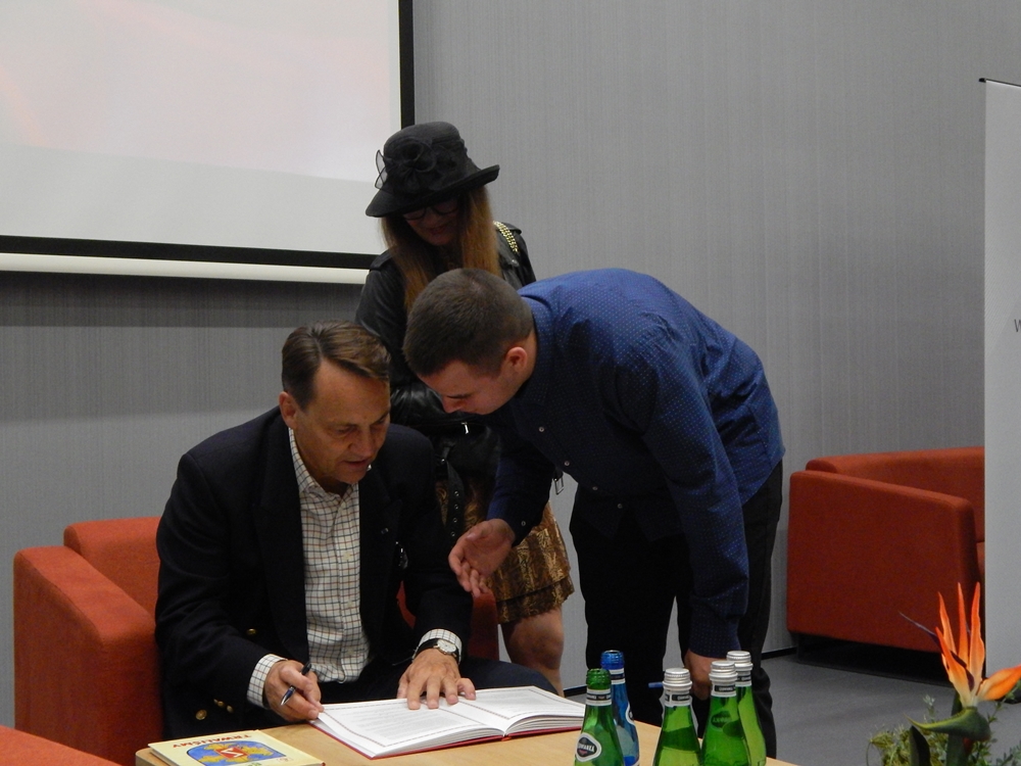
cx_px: 510
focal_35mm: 49
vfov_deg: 29.7
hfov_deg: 38.9
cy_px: 383
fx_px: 1445
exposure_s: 1/100
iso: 800
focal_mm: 8.6
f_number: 3.7
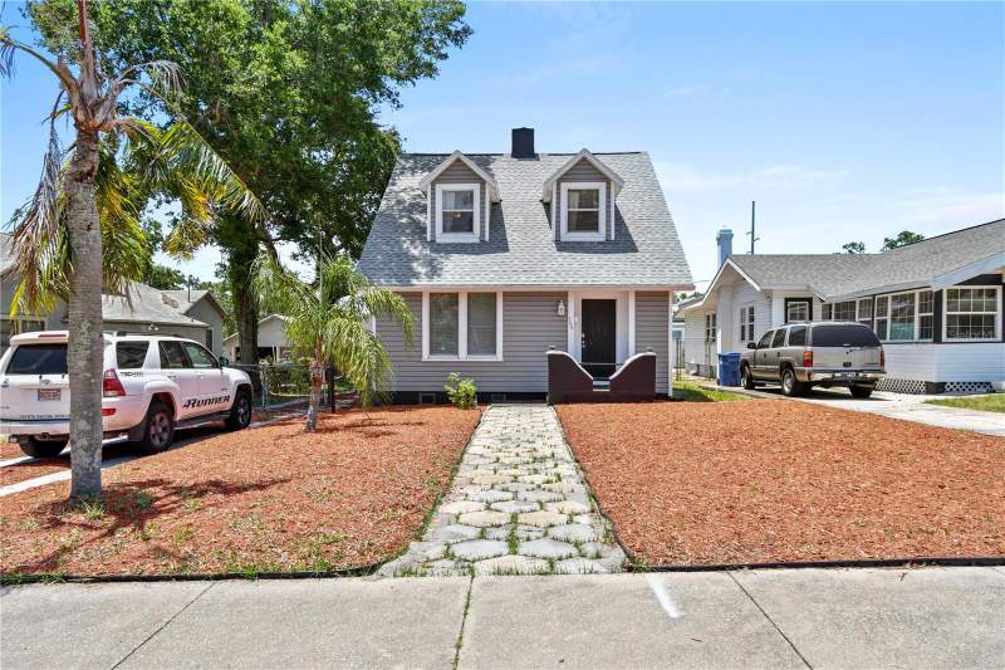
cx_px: 502
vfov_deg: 59.5
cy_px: 335
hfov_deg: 81.2
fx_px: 586
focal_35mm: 21
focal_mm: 14
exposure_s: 1/250
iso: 100
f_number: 7.1
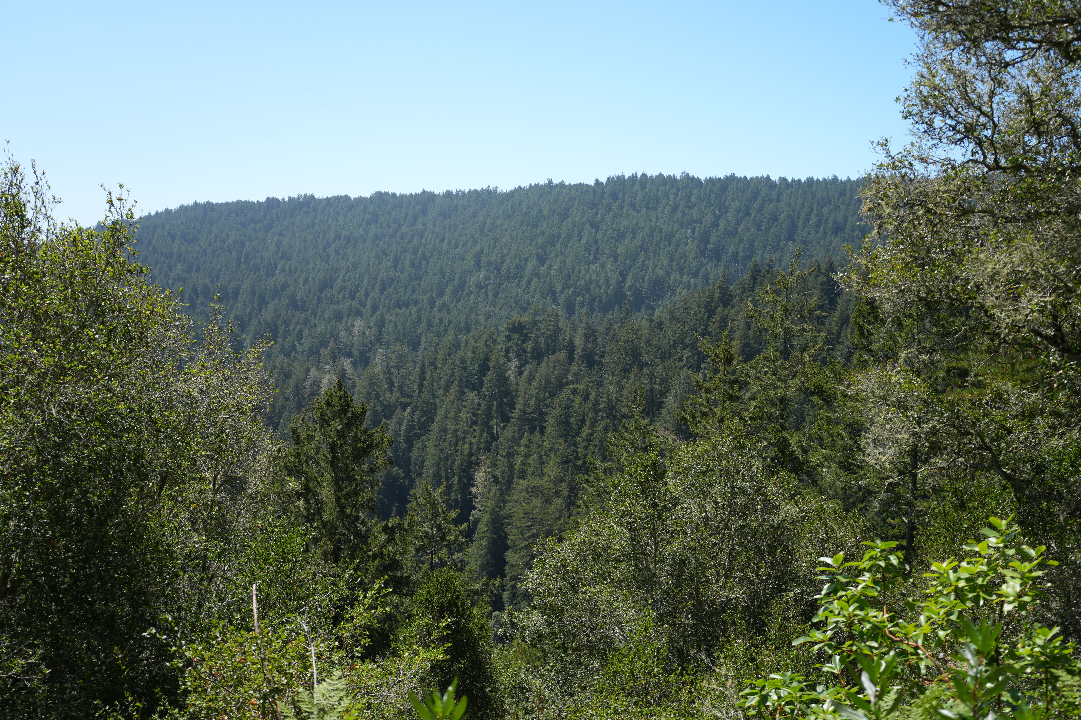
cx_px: 540
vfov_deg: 36.9
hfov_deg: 53.1
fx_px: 1081
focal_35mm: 36
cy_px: 360
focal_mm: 36
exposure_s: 1/640
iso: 125
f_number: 4.5
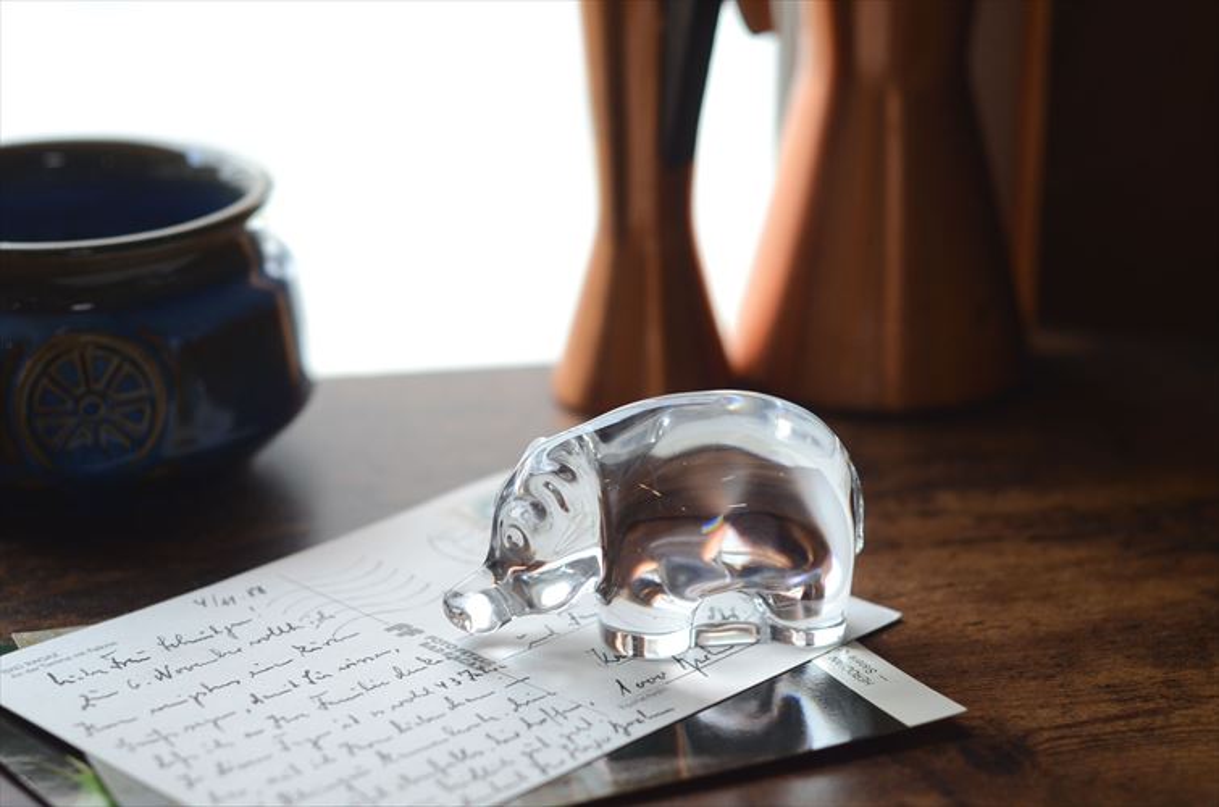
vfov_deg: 18.1
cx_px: 610
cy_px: 404
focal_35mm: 75
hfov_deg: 27.0
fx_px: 2534
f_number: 3.2
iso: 640
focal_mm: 50
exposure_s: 1/400
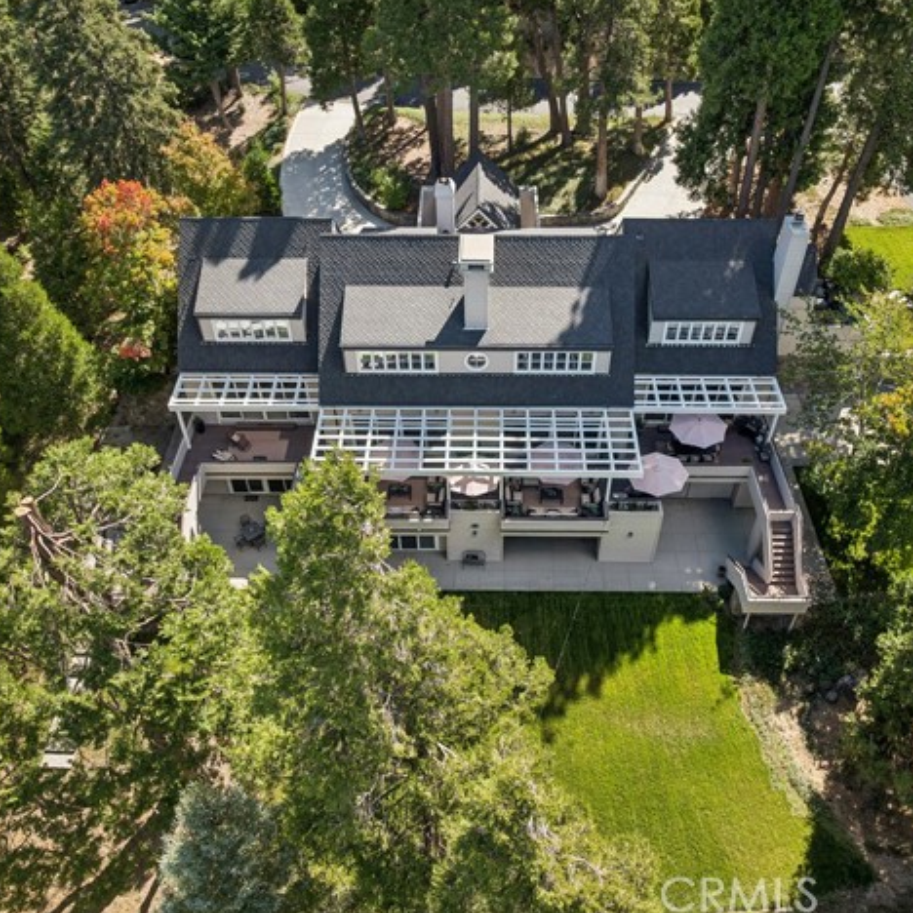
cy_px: 456
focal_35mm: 29
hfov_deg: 55.6
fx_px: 865
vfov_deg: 55.6
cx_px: 474
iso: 100
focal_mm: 12.3
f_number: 2.8
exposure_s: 1/40
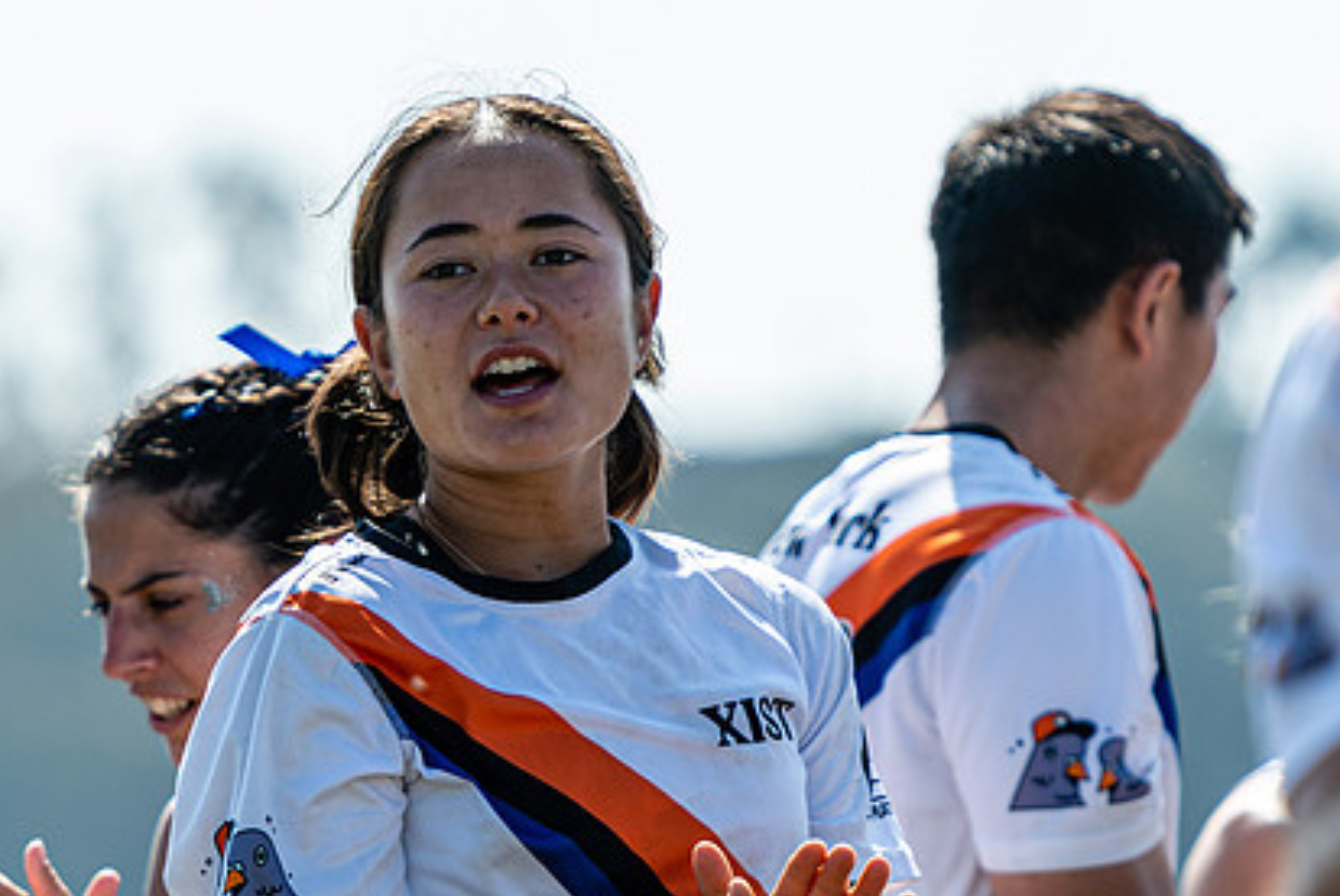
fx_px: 18475
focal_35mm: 496
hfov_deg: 4.2
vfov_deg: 2.8
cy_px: 442
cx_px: 447
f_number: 2.8
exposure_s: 1/1250
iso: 100
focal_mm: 175
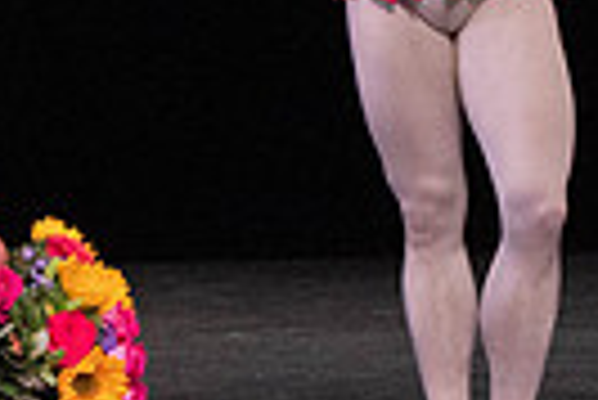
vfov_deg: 0.9
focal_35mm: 1463
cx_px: 85
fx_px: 24328
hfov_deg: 1.4
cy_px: 56
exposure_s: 1/500
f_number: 14
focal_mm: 336
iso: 16000
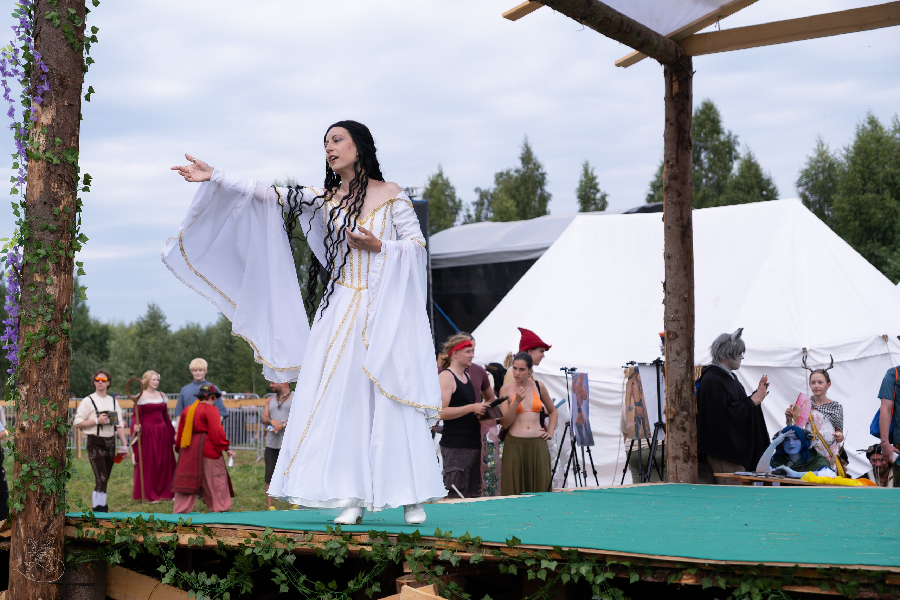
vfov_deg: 21.2
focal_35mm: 64
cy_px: 300
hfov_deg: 31.4
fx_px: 1600
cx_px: 450
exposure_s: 1/1000
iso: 160
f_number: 3.6
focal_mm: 42.7
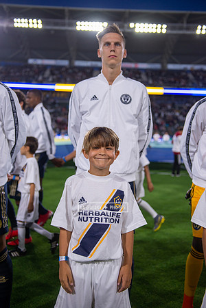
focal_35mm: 44
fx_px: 378
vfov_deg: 44.5
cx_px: 103
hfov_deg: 30.5
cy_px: 154
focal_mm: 44
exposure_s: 1/1250
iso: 640
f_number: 2.8
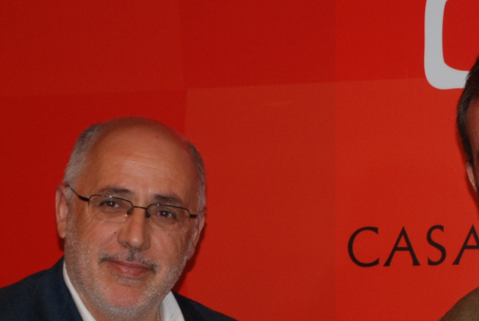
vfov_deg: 6.7
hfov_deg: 10.0
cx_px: 368
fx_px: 2731
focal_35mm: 205
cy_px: 432
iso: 320
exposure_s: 1/60
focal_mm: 38
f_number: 4.5
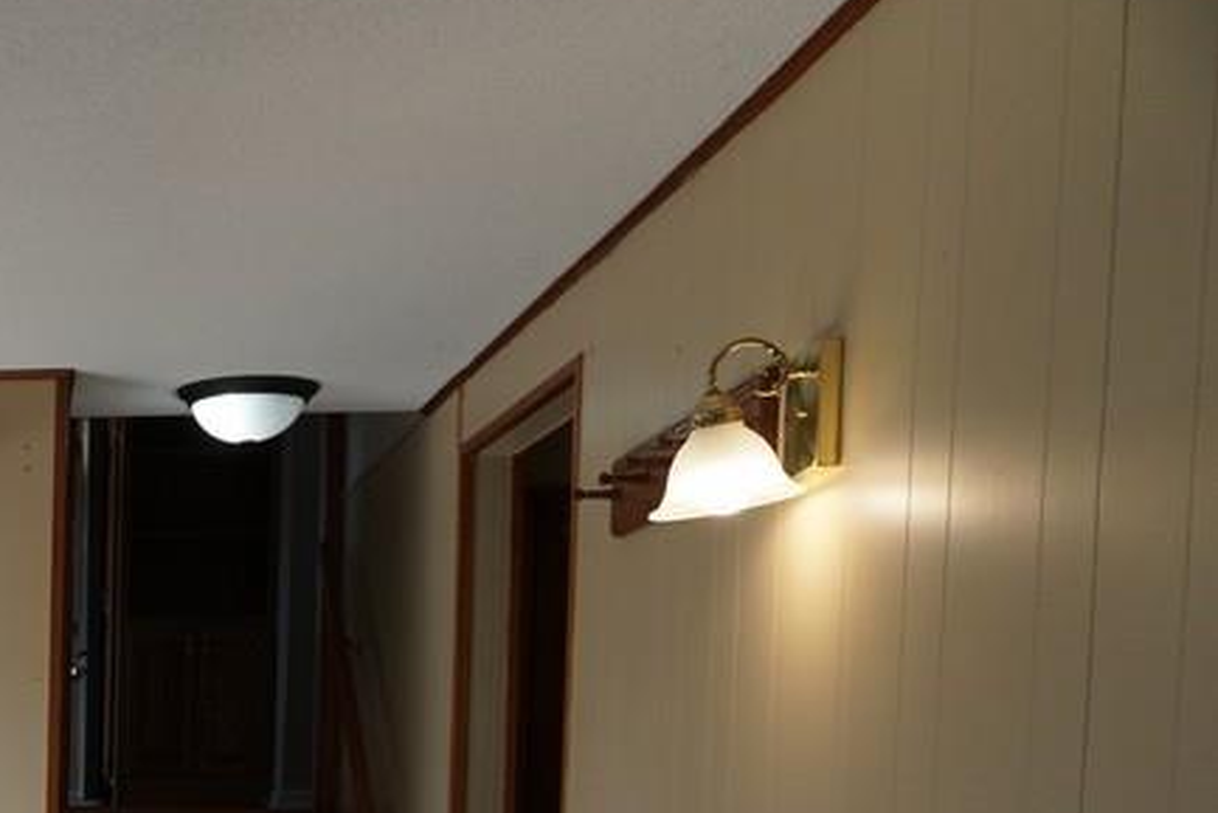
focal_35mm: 60
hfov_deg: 28.4
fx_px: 2031
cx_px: -302
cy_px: 926
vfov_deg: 21.3
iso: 320
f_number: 4
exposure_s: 1/160
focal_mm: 16
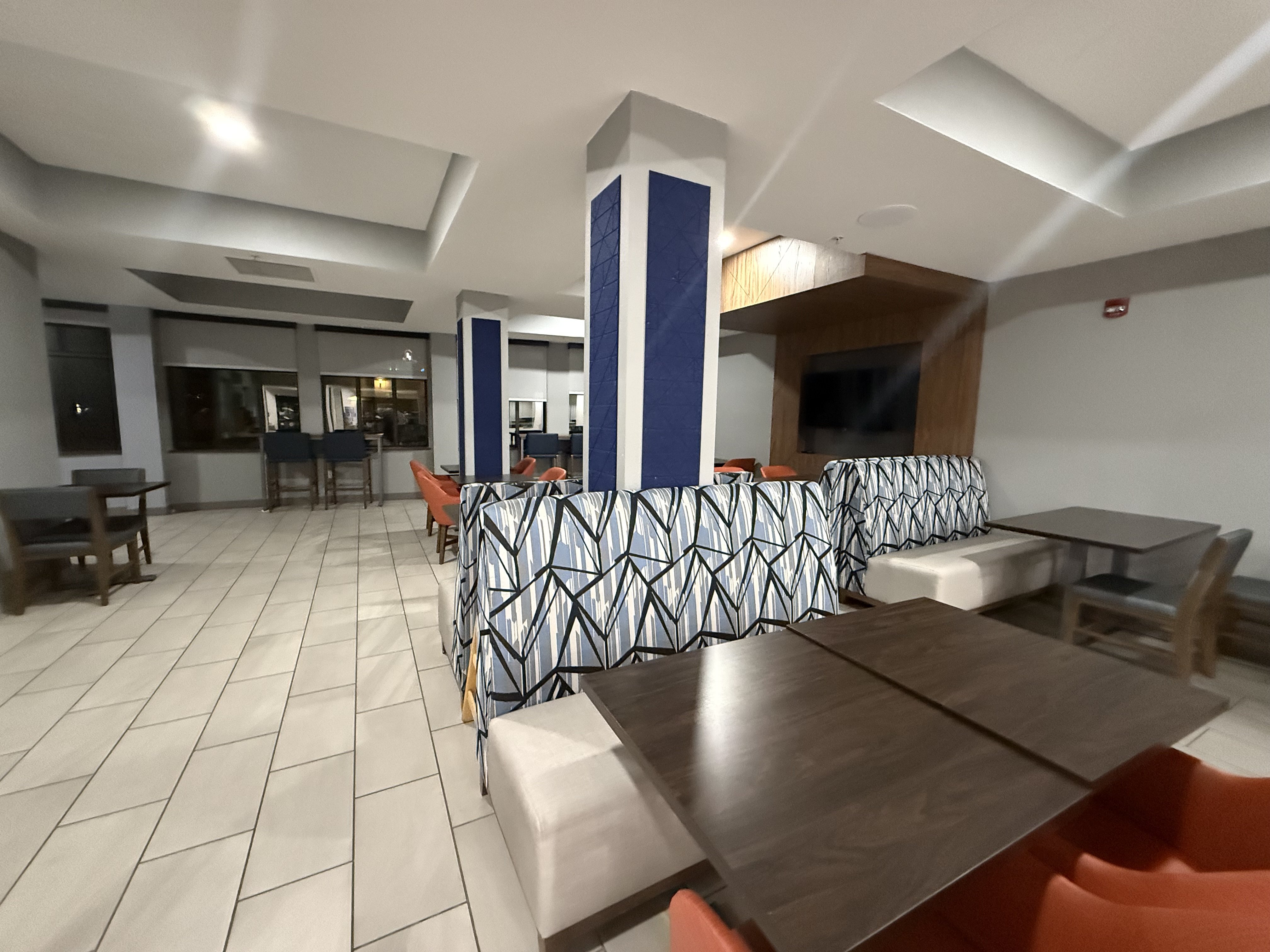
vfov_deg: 85.7
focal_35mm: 14
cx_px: 635
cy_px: 476
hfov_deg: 102.1
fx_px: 514
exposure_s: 1/60
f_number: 2.2
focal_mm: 2.22
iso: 1250
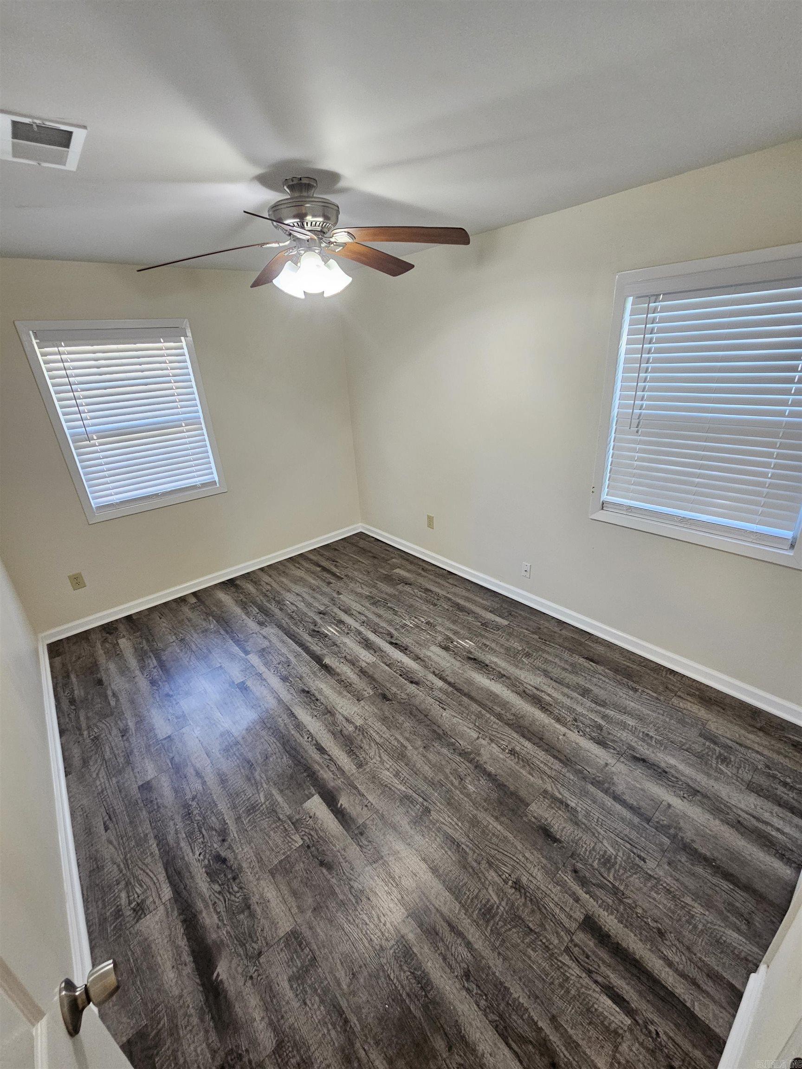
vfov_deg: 106.2
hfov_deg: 89.9
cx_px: 401
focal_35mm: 13
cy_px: 534
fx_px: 402
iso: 400
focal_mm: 2.2
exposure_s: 1/40
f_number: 2.2
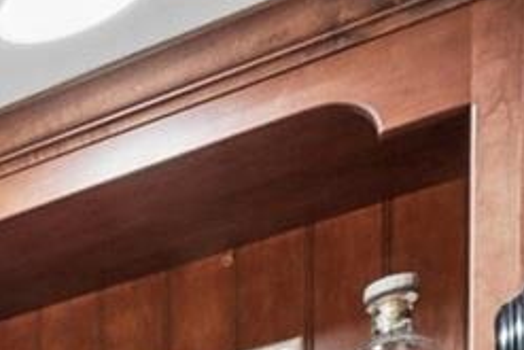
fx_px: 1413
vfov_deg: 10.2
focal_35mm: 97
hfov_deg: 12.0
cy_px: 1063
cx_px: -986
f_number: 11
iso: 800
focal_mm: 15
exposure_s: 1/4
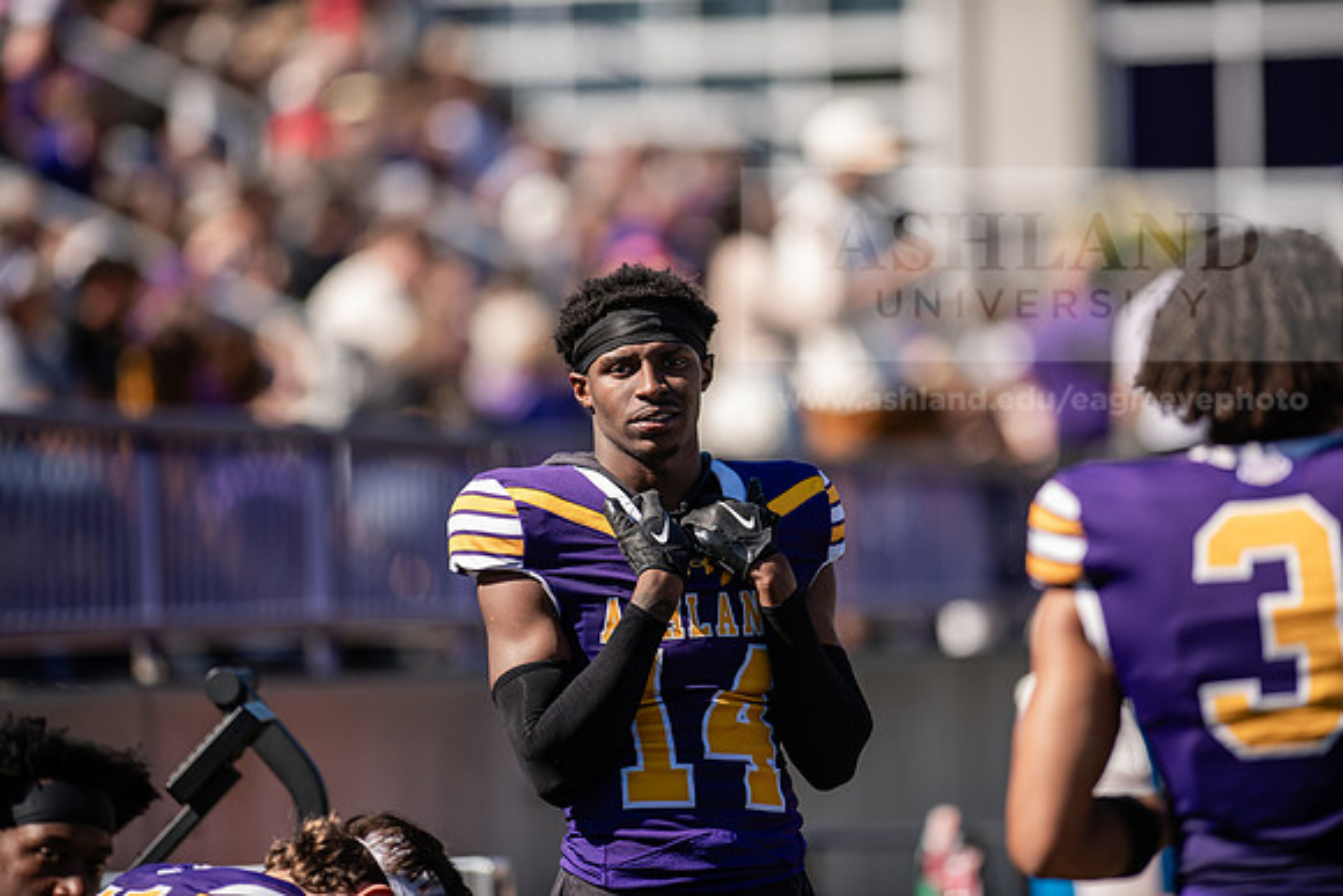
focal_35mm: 300
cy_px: 448
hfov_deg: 6.9
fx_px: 11194
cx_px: 672
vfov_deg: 4.6
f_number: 3.2
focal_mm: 300
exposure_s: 1/1250
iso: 125
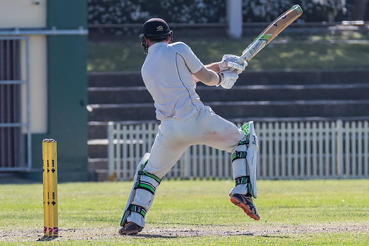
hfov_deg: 2.7
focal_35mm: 757
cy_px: 144
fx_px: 7766
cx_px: 224
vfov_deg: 1.8
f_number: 7.1
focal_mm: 320
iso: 640
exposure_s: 1/2000
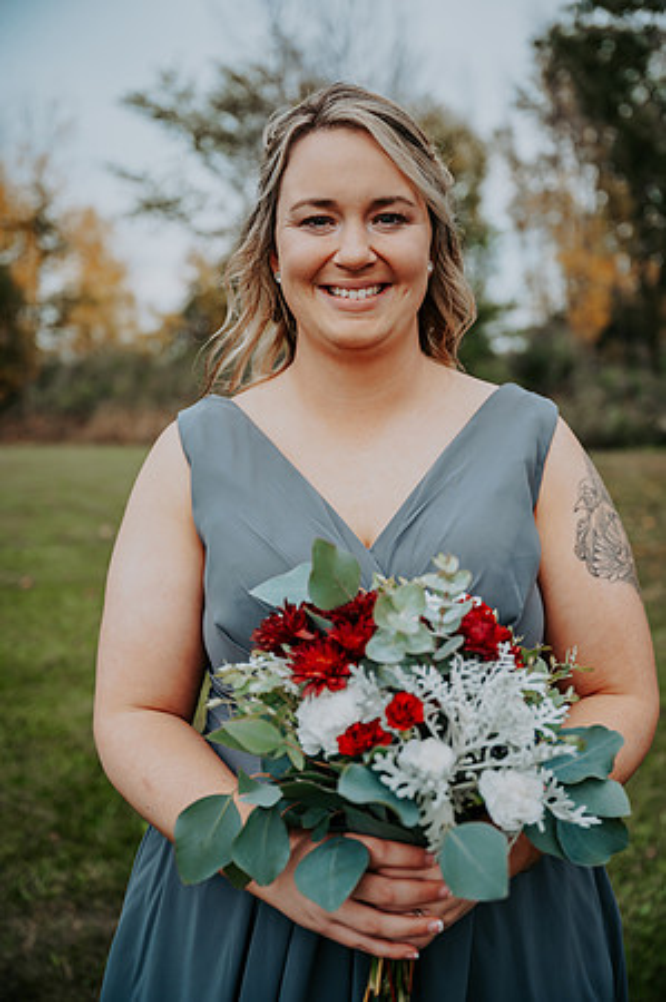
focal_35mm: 41
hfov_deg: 32.6
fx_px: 1140
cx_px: 333
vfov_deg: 47.5
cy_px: 501
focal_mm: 41
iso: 200
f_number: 2.8
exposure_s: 1/1000
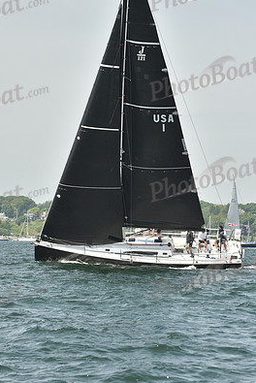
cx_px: 99
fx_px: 1874
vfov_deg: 11.7
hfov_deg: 7.8
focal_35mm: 176
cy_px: 141
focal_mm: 120
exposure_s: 1/1000
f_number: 9
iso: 400
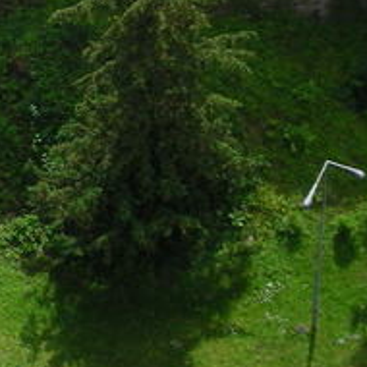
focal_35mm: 130
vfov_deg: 13.1
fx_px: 1559
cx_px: -15
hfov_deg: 13.2
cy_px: -44
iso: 50
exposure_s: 1/86.4
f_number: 8.5
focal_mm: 5.8
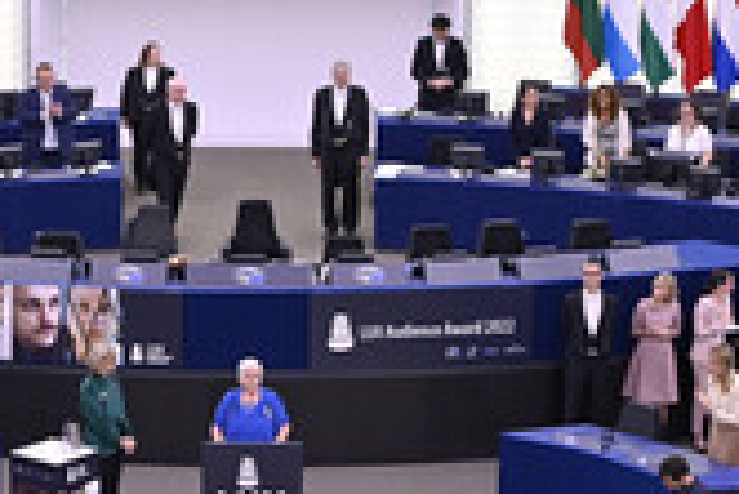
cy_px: 467
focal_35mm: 190
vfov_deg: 7.2
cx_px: 247
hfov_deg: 10.8
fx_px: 3904
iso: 1600
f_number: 2.8
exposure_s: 1/500
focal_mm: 70
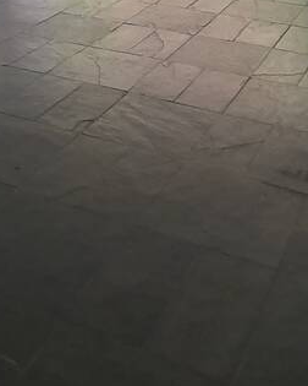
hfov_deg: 26.1
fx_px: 661
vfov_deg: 24.3
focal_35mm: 58
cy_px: -213
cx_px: 103
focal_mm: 1.8
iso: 160
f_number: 2.2
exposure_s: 1/60
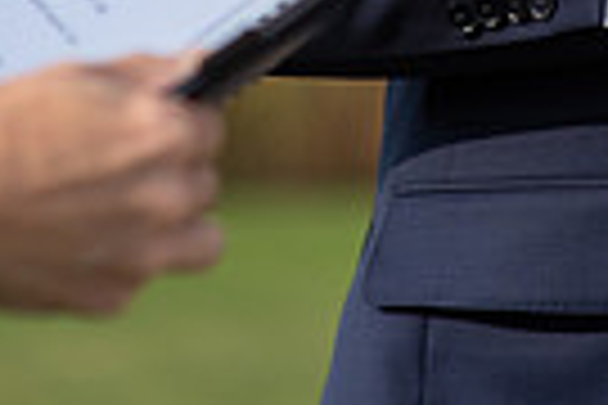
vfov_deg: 3.7
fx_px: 6147
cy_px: -448
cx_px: 788
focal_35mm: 364
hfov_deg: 5.6
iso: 160
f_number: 2.5
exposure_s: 1/3200
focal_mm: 85
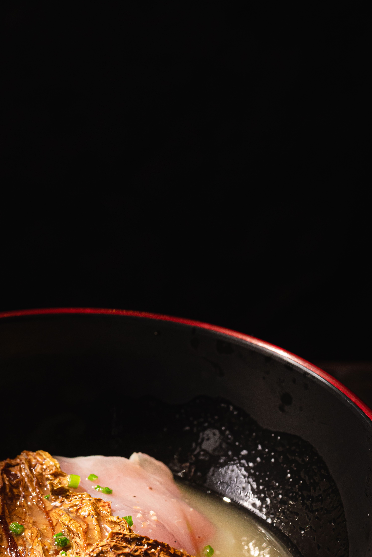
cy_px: 306
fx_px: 1054
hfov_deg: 19.8
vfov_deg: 29.6
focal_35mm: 68
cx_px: 70
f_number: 8
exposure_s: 1/60
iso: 800
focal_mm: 35
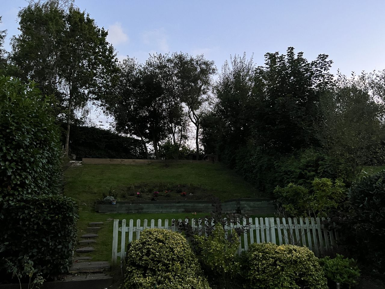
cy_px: 144
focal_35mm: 26
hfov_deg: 67.3
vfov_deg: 53.1
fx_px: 289
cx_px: 192
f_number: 1.5
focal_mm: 5.7
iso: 640
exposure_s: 1/37
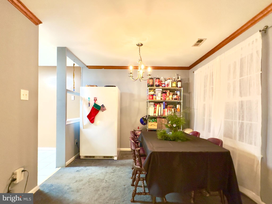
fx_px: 110
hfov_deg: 102.1
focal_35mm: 14
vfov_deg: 85.7
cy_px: 102
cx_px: 136
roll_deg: -0.3
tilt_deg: -0.4
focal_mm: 2.22
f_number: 2.2
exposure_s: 1/60
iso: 640
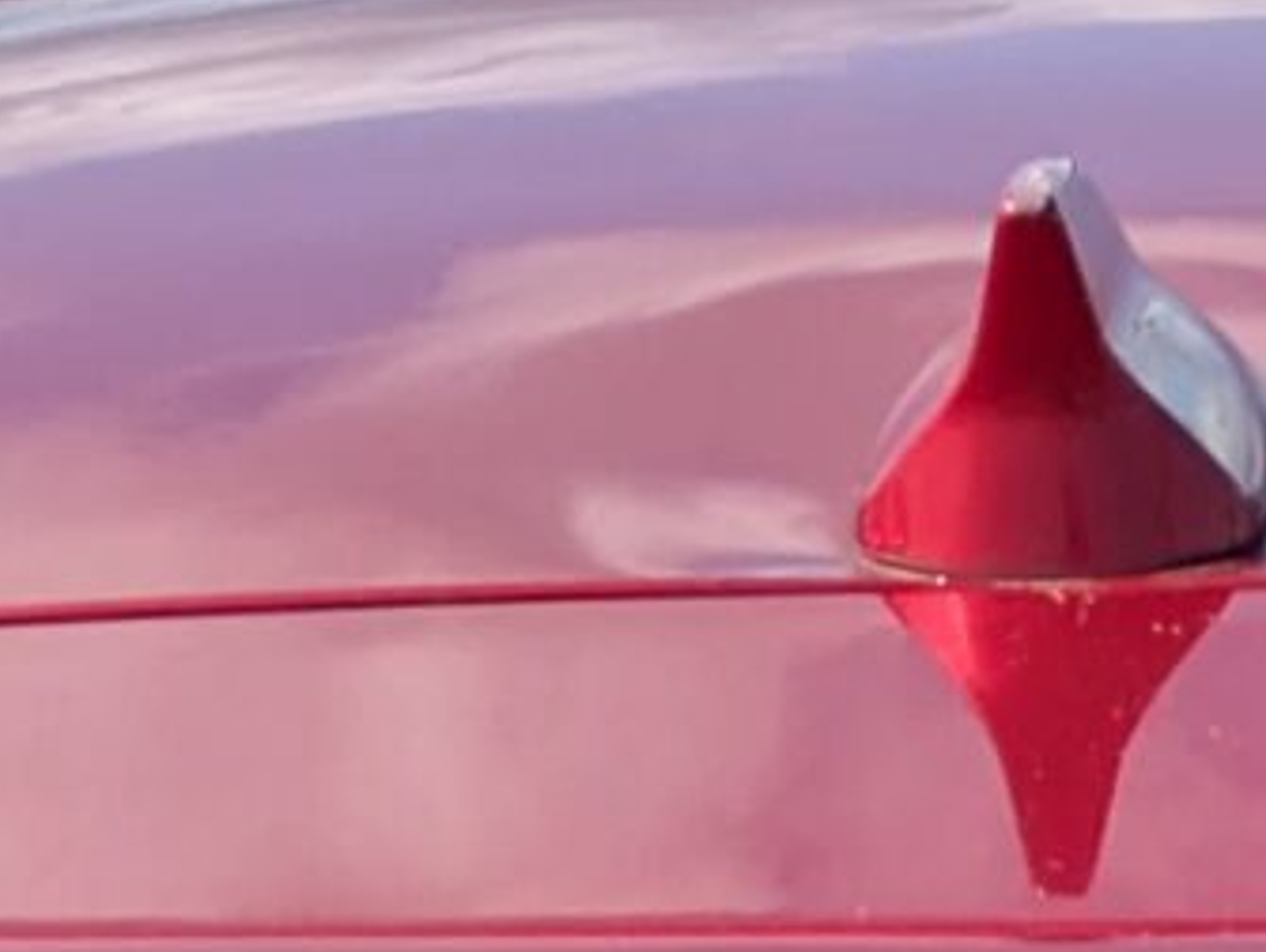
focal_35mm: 191
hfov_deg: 10.3
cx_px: 1028
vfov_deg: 7.6
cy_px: 1726
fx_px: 6993
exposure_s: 1/4444
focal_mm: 5.43
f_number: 1.89
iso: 56
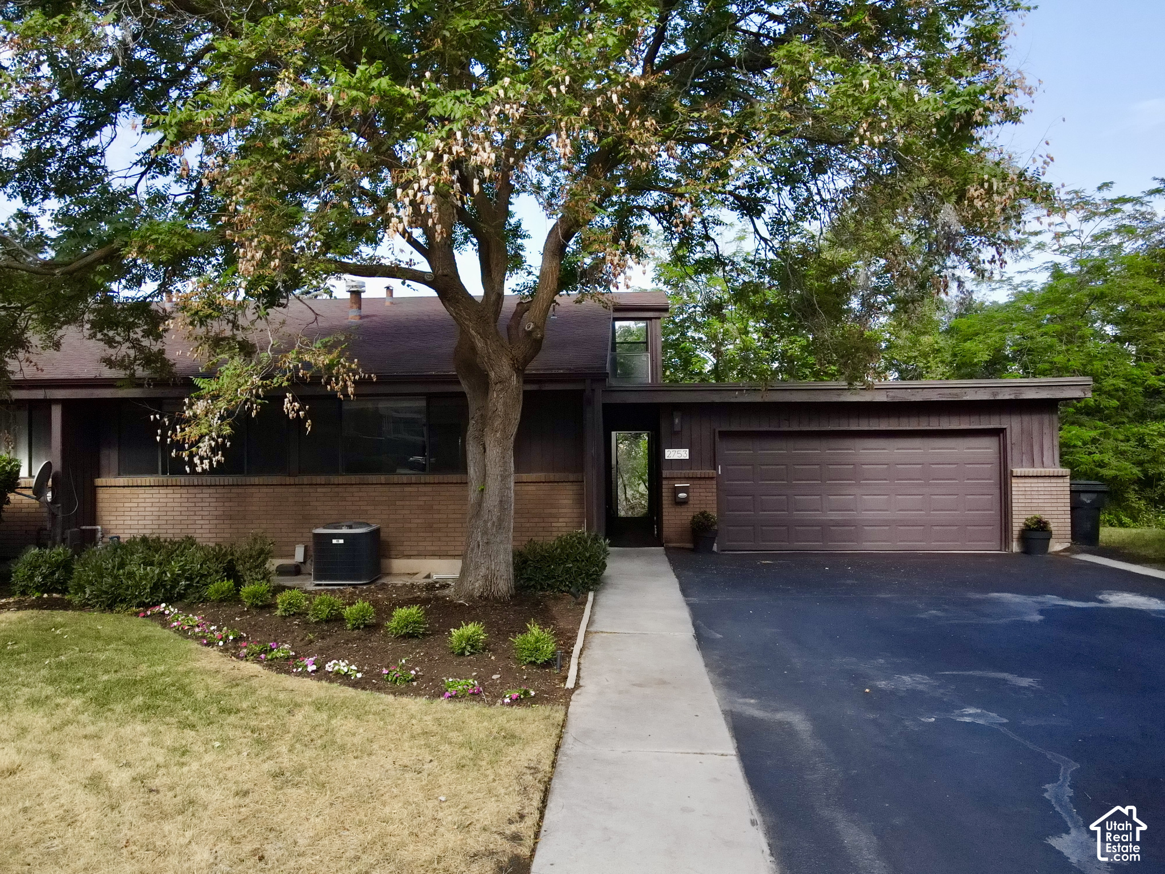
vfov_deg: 56.8
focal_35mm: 24
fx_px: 808
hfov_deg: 71.6
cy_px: 437
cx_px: 582
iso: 800
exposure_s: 1/1600
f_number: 2.8
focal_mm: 4.5
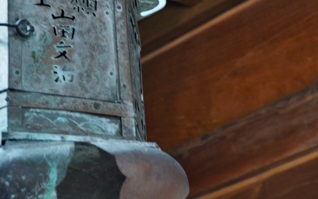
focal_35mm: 104
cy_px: 65
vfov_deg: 12.5
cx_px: 33
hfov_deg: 19.6
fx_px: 902
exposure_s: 1/13
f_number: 6.3
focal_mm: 29
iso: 800
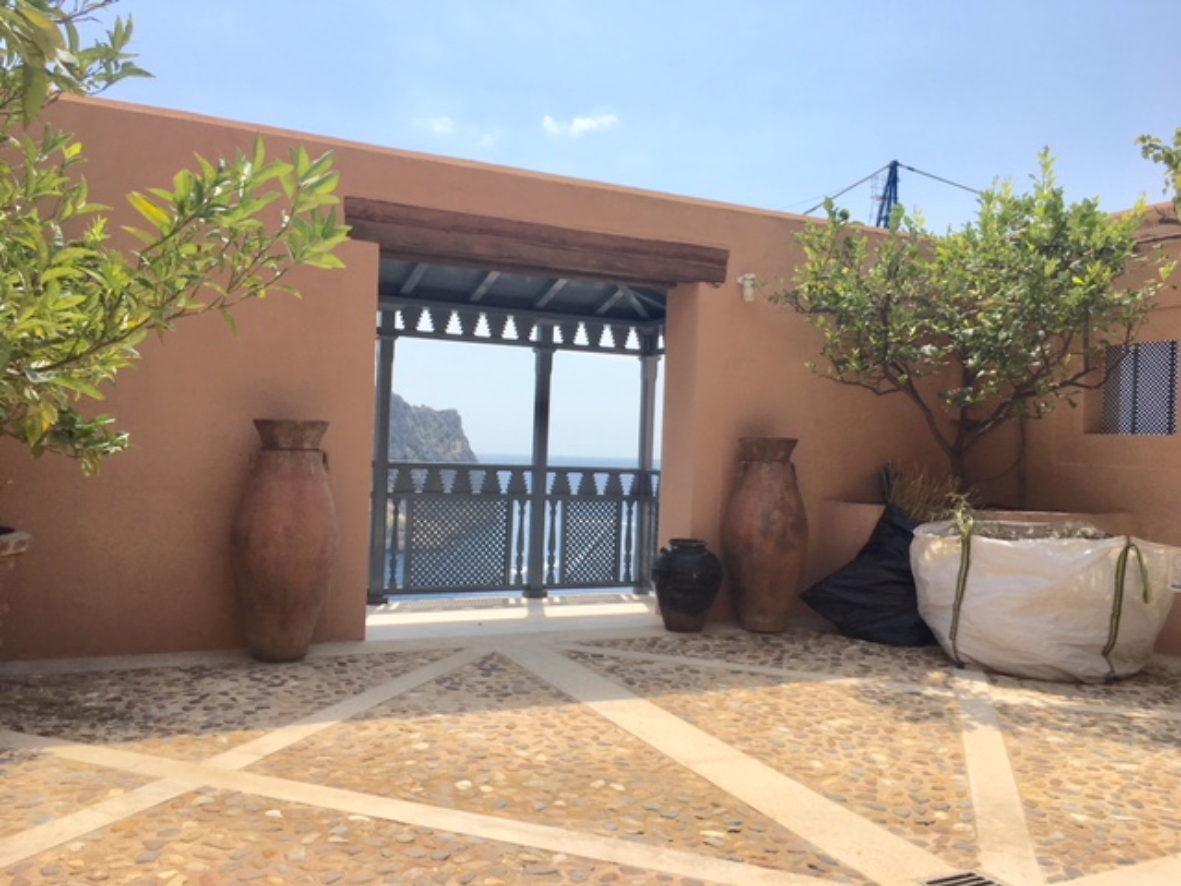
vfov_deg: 48.2
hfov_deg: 61.7
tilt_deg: +0.9
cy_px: 443
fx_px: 989
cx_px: 590
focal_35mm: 29
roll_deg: -2.6
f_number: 2.2
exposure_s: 1/2404
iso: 25
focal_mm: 4.15
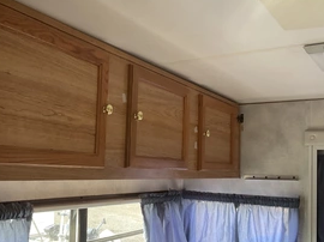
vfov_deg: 33.5
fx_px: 402
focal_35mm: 43
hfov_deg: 43.7
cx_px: 136
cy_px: 144
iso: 64
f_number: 1.8
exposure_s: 1/91
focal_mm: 3
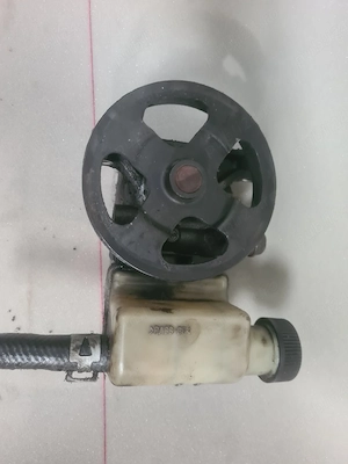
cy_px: 232
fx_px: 349
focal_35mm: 26
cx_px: 174
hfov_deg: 53.1
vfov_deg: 67.3
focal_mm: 5.4
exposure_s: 1/25
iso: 500
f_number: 1.8
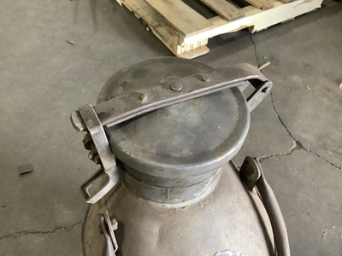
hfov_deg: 58.4
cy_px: 128
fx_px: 306
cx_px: 171
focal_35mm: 31
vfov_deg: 45.4
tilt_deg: -49.0
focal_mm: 3.3
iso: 320
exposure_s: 1/40
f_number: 2.4
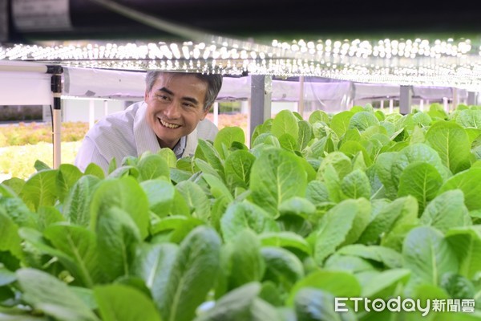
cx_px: 240
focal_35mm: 35
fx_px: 468
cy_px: 160
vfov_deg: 37.9
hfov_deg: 54.4
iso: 125
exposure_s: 1/50
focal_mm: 35
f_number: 5
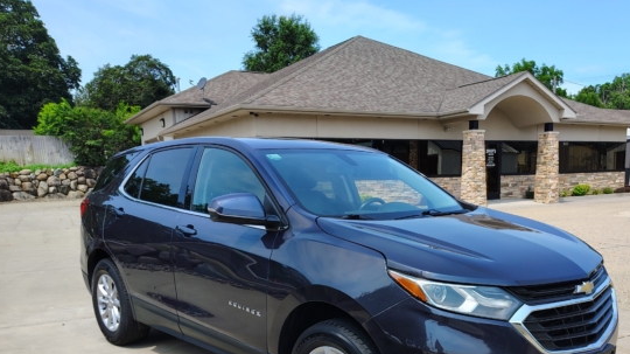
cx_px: 385
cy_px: 280
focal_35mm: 33
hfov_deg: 58.9
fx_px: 551
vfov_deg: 34.5
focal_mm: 5.56
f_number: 1.8
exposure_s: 1/494
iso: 100
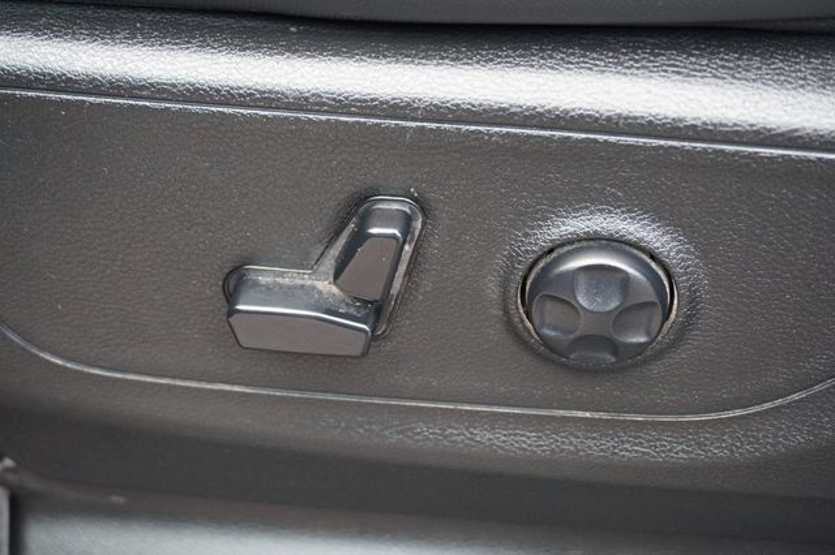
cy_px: 278
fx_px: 1078
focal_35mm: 46
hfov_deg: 42.3
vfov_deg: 28.9
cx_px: 418
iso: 1250
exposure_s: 1/60
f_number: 5
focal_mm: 31
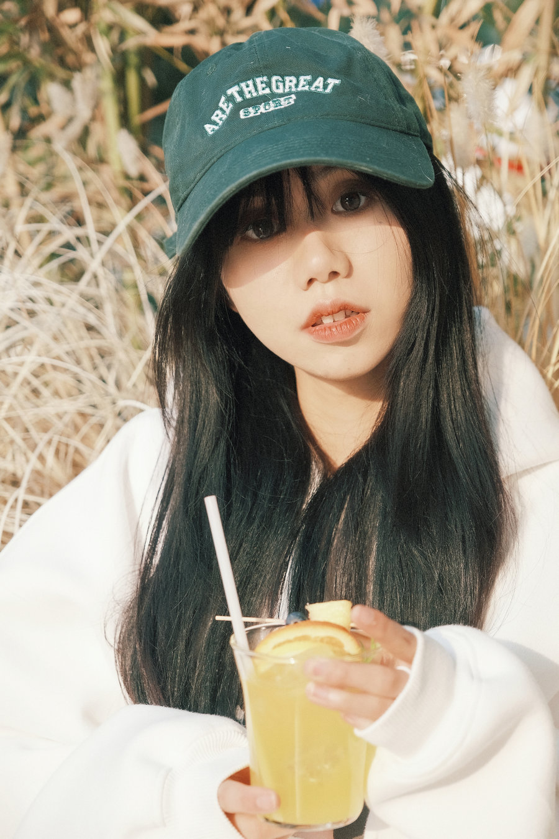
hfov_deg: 18.7
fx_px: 1700
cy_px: 420
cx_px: 280
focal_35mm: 73
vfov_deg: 27.7
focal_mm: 48.5
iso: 640
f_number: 2.8
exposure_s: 1/2000
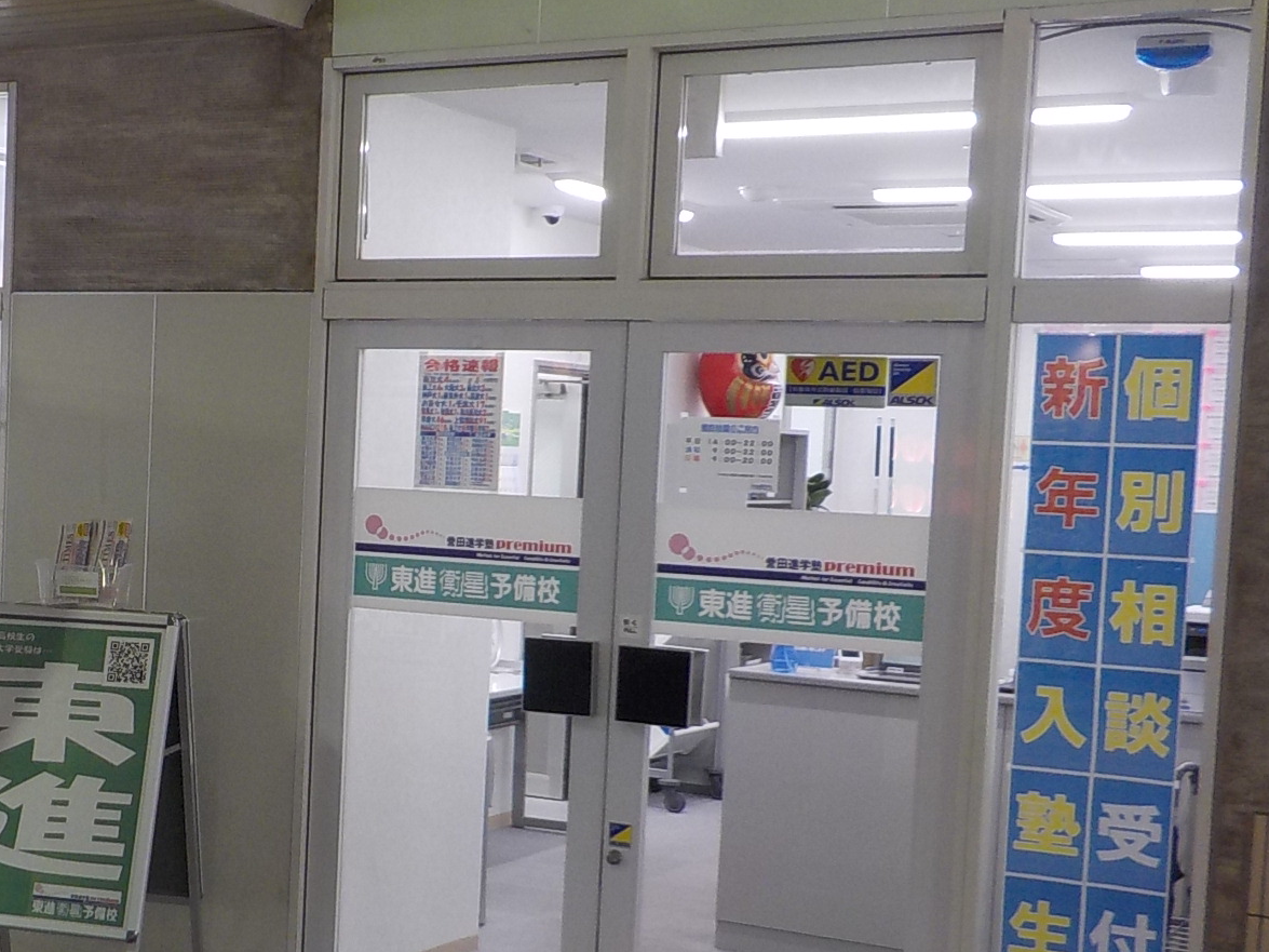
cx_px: 166
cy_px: 603
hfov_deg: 31.9
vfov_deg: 25.1
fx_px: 2126
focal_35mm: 58
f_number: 3.3
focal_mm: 4.1
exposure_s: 1/30
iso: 125
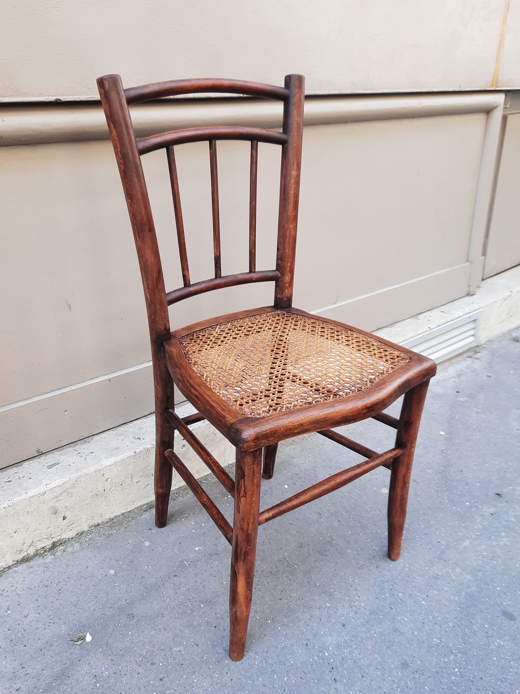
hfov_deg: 48.2
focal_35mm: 29
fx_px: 581
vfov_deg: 61.5
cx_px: 240
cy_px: 389
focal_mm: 4.6
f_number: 2
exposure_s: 1/100
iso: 40
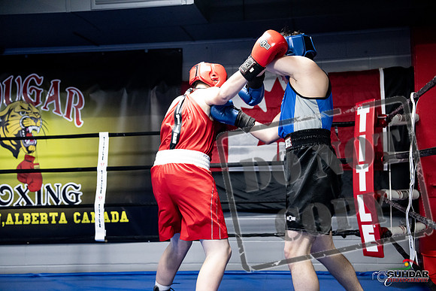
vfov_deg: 26.5
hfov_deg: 38.9
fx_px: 618
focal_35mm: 51
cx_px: 218
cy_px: 146
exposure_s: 1/1000
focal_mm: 51
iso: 8000
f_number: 2.8
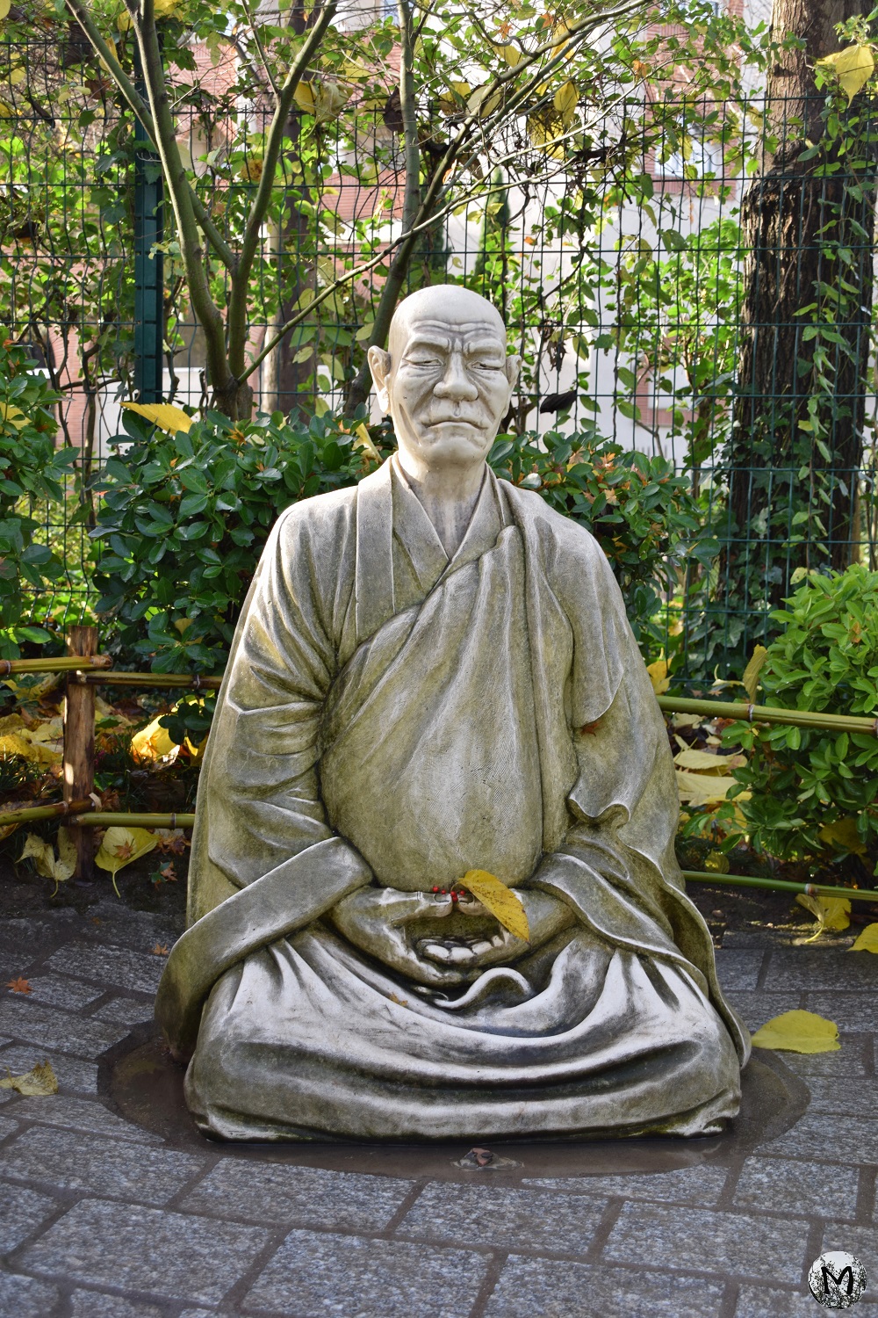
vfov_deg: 38.9
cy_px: 659
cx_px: 439
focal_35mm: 51
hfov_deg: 26.5
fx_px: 1866
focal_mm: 34
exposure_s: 1/125
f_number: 5.6
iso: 400
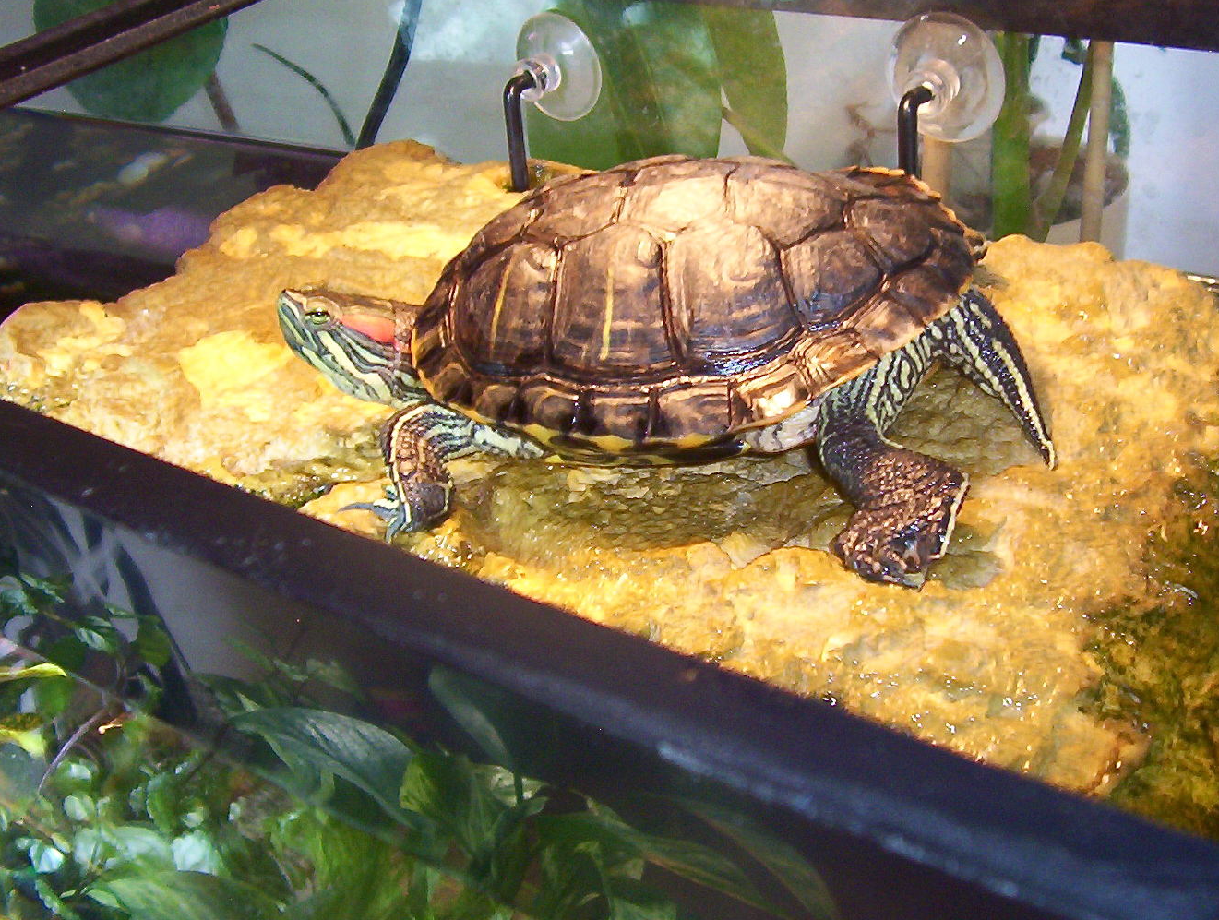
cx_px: 631
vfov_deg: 36.1
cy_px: 449
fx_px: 1412
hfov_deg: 46.7
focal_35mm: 40
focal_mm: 5.54
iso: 140
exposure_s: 1/30
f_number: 2.76
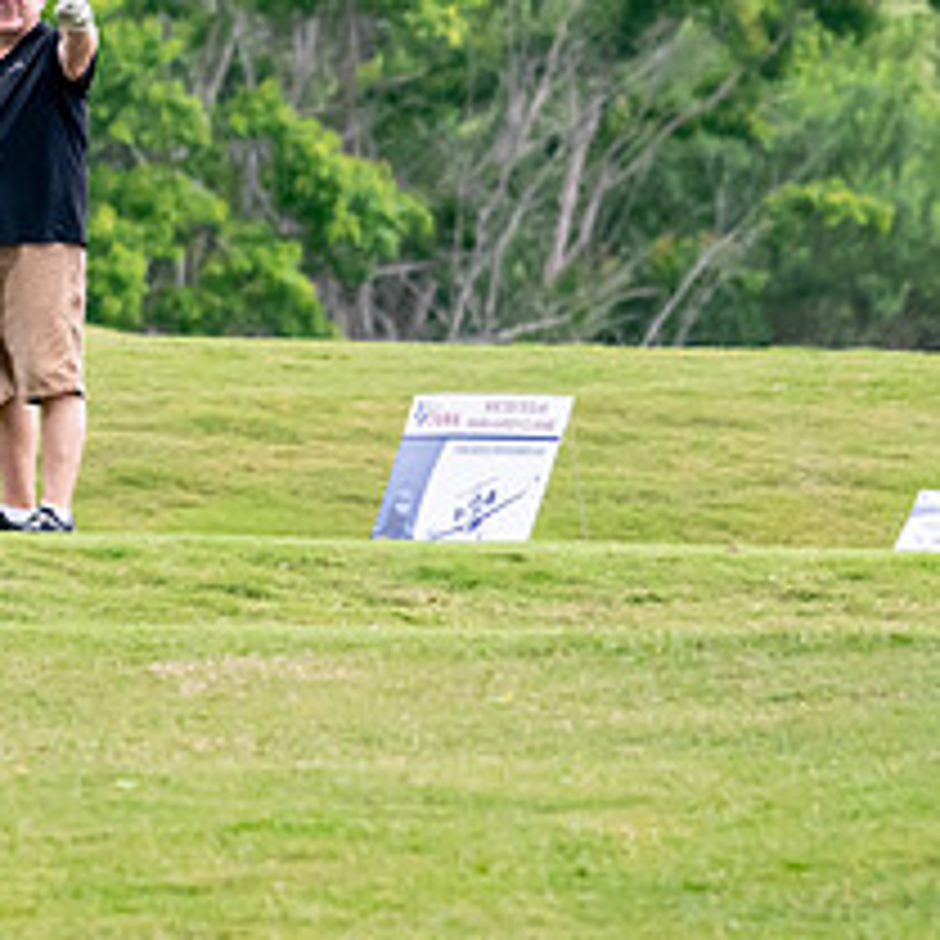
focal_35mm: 1239
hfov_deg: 1.4
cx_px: -162
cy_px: 115
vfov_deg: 1.4
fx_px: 38065
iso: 2200
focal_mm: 350
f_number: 5.6
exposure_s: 1/2000
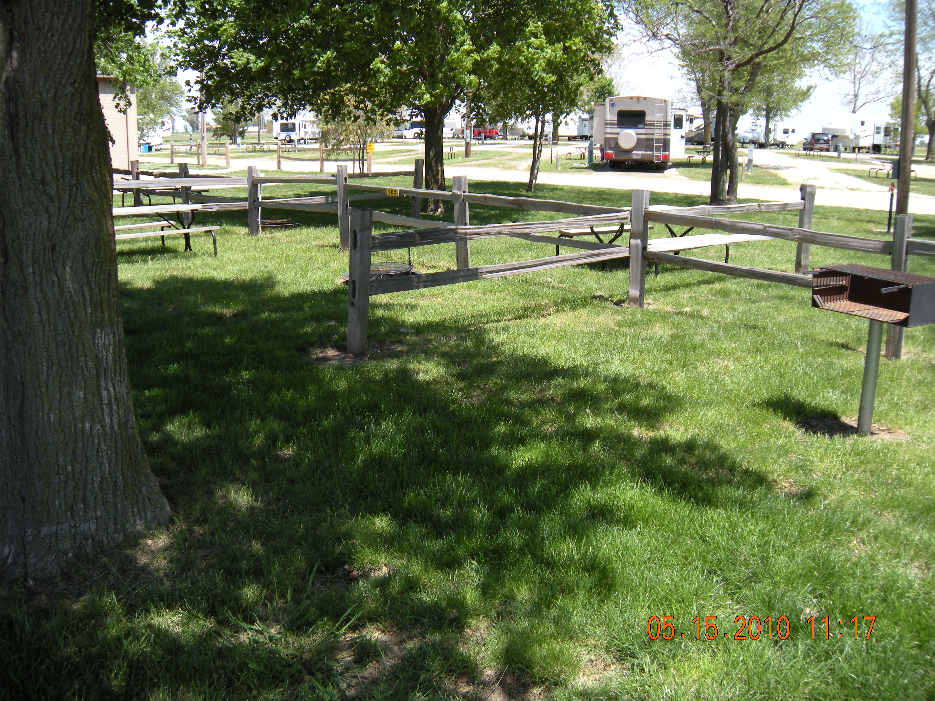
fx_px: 945
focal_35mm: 35
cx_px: 468
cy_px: 350
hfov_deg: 52.6
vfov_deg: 40.7
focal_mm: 5.9
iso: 64
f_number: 3.8
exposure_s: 1/280
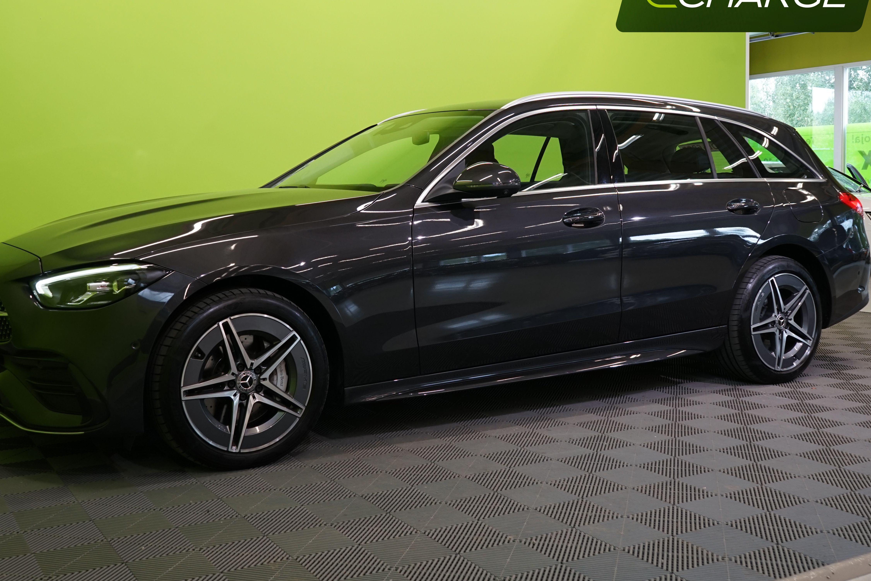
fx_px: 968
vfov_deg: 33.3
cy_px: 229
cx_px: 416
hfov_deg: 48.4
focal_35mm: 40
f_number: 6.3
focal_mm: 30
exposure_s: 1/40
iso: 640
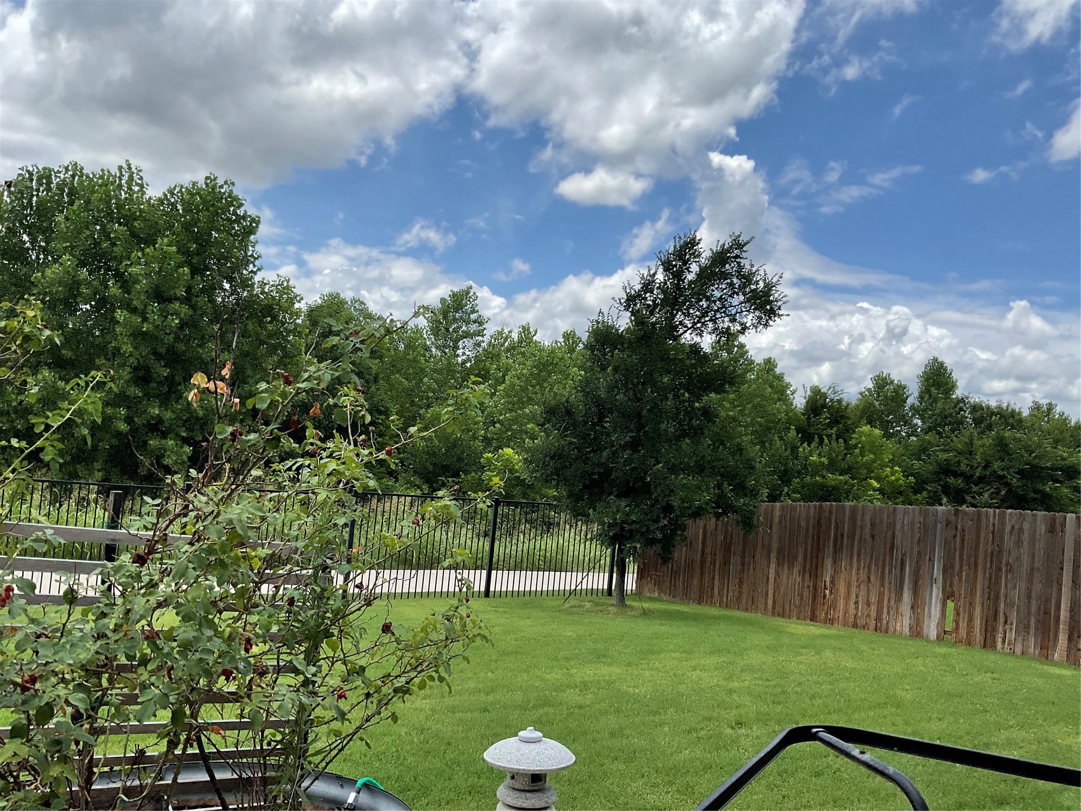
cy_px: 406
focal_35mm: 29
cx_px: 540
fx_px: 906
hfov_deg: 61.7
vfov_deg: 48.2
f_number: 1.8
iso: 16
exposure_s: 1/2667
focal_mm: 3
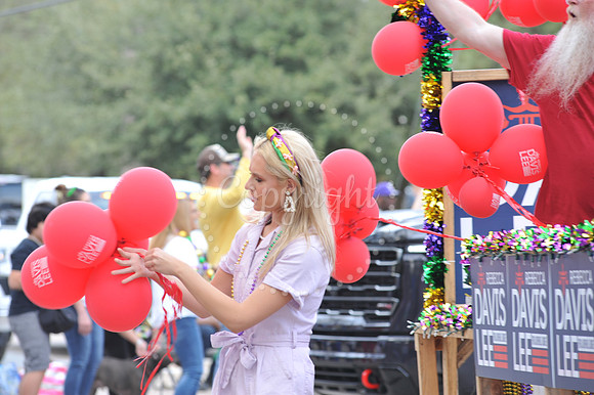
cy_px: 198
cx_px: 297
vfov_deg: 6.9
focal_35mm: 200
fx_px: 3298
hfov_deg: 10.3
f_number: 6.3
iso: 250
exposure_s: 1/80
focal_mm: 200
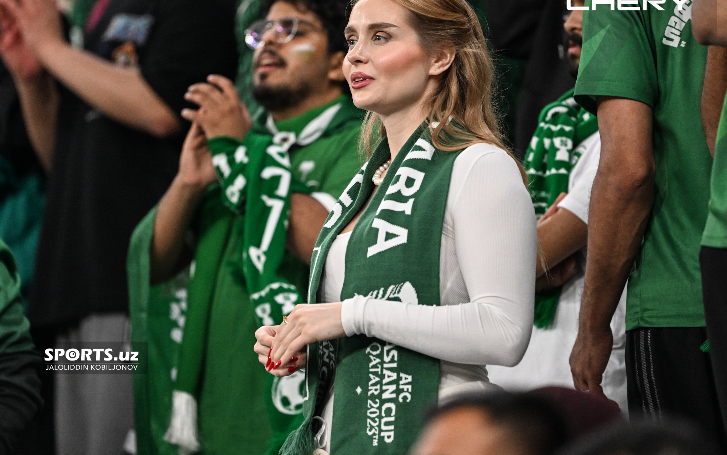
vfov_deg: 3.2
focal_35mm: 409
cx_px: 363
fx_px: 8104
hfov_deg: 5.1
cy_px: 216
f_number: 2.8
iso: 1600
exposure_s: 1/1000
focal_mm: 400
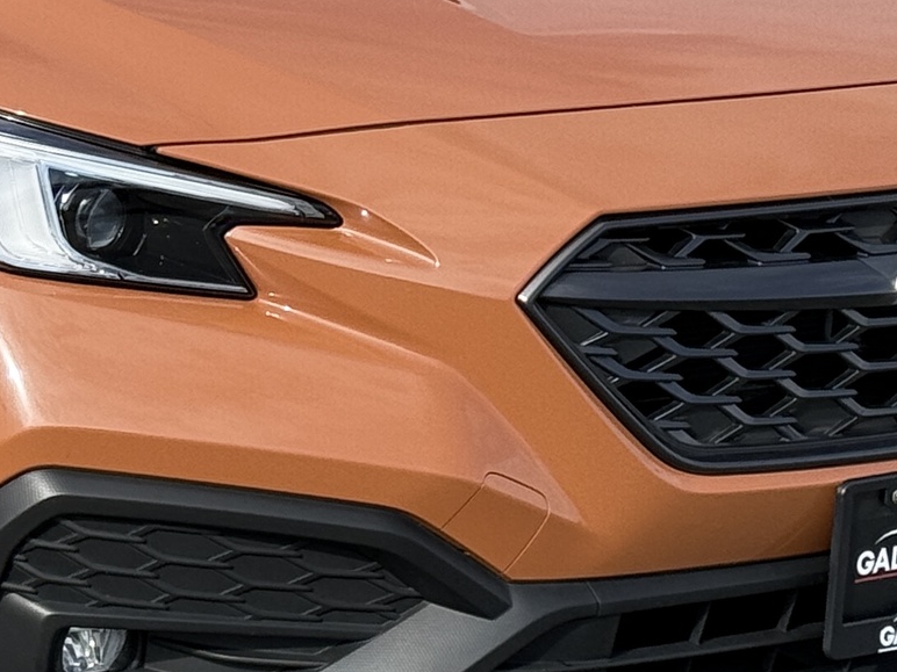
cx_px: -211
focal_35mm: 179
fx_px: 4638
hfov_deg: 10.8
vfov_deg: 8.3
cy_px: 118
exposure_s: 1/3096
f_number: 1.78
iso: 80
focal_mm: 6.76
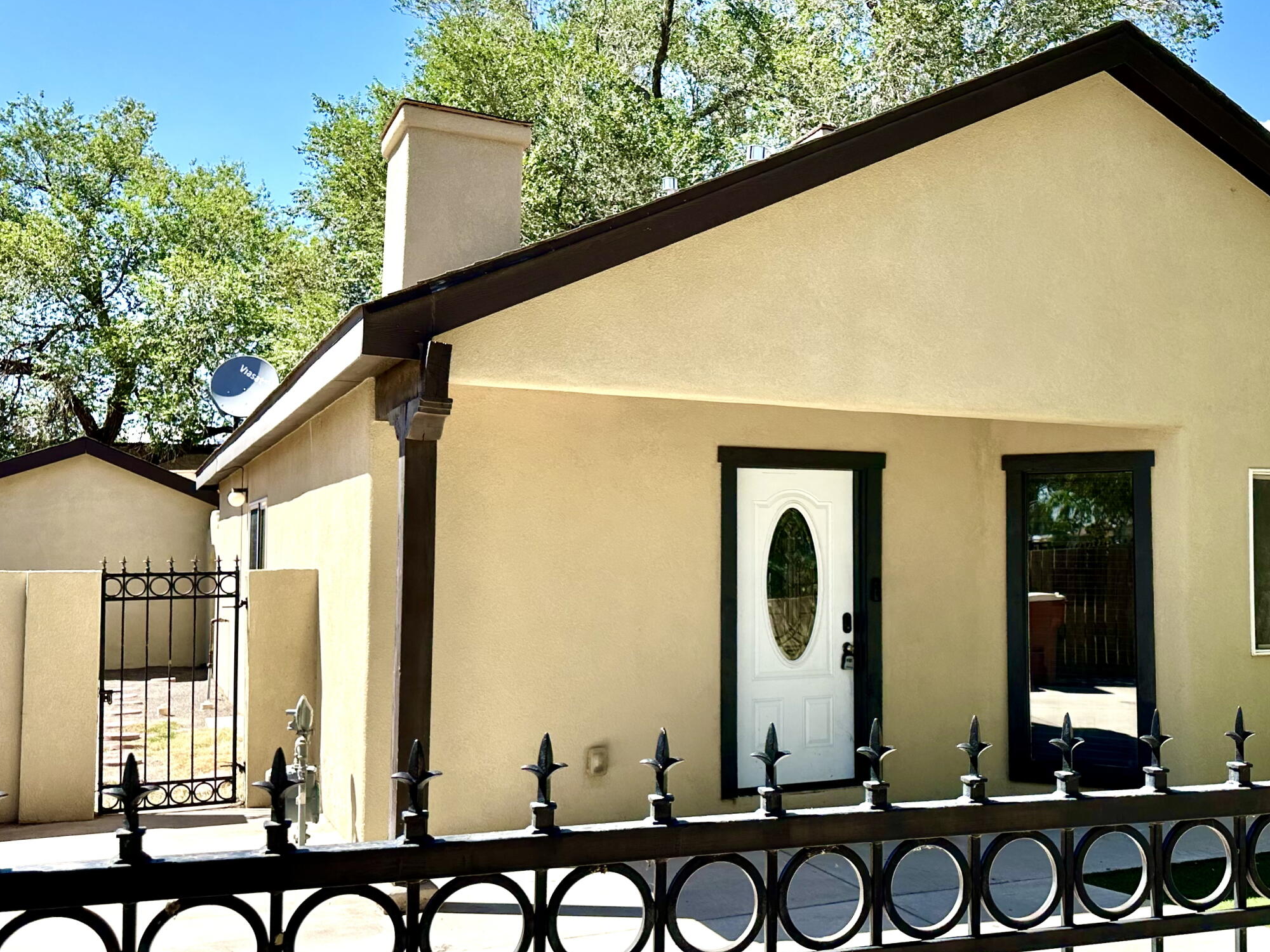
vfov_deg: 39.7
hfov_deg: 50.9
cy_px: 482
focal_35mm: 36
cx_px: 790
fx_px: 1321
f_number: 1.78
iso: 80
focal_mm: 6.86
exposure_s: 1/2732
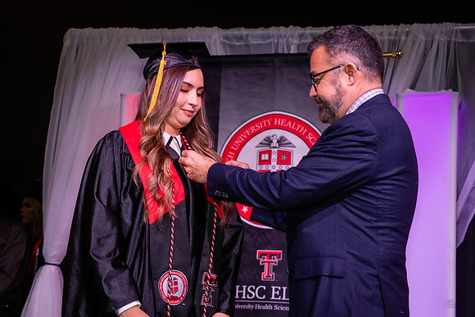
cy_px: 172
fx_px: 1049
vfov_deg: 17.2
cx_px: 250
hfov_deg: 25.5
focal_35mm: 80
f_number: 5.6
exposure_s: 1/160
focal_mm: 70
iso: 800
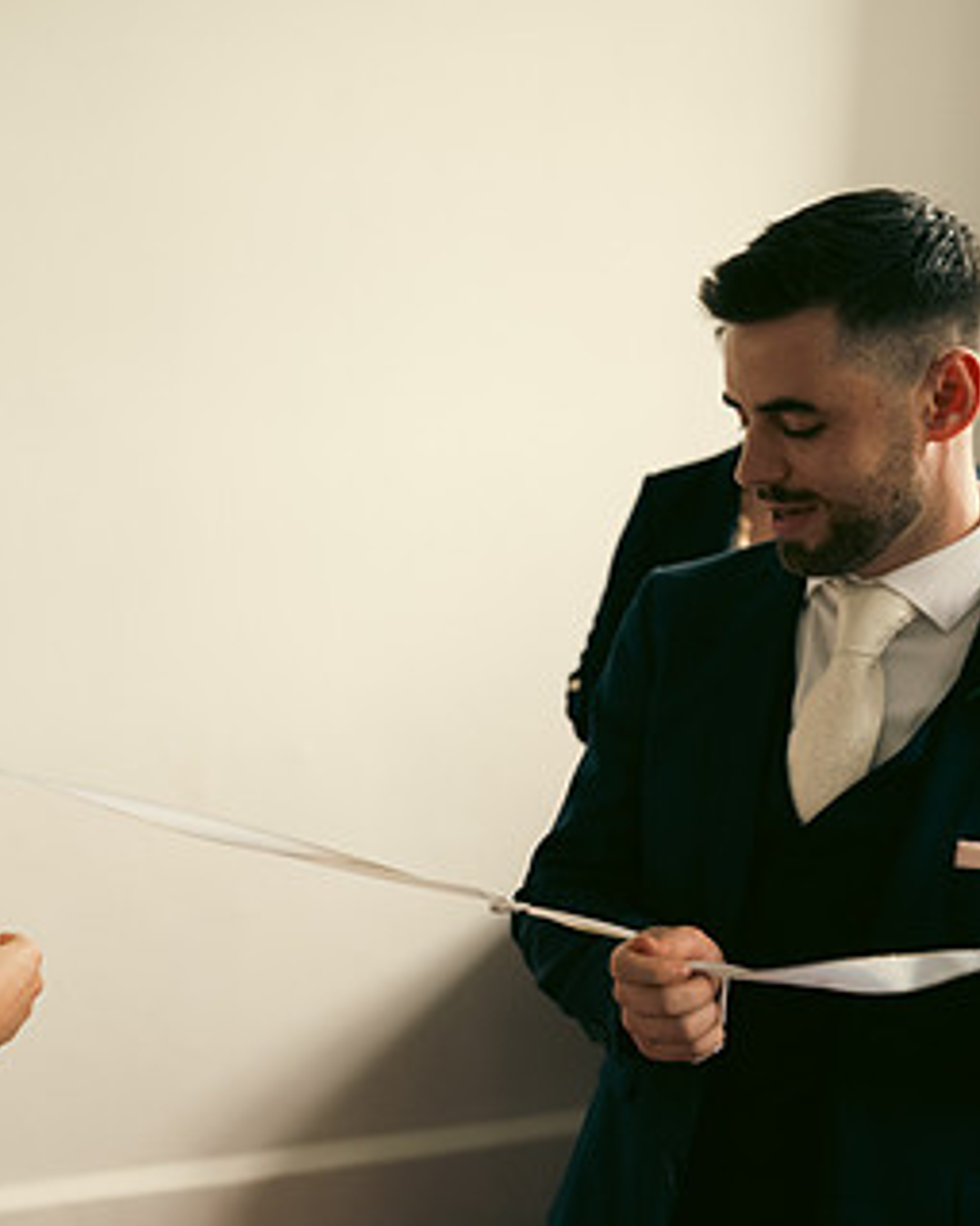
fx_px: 2104
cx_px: 177
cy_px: 709
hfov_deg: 25.7
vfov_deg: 32.4
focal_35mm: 58
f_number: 3.5
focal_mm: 34
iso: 800
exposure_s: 1/160
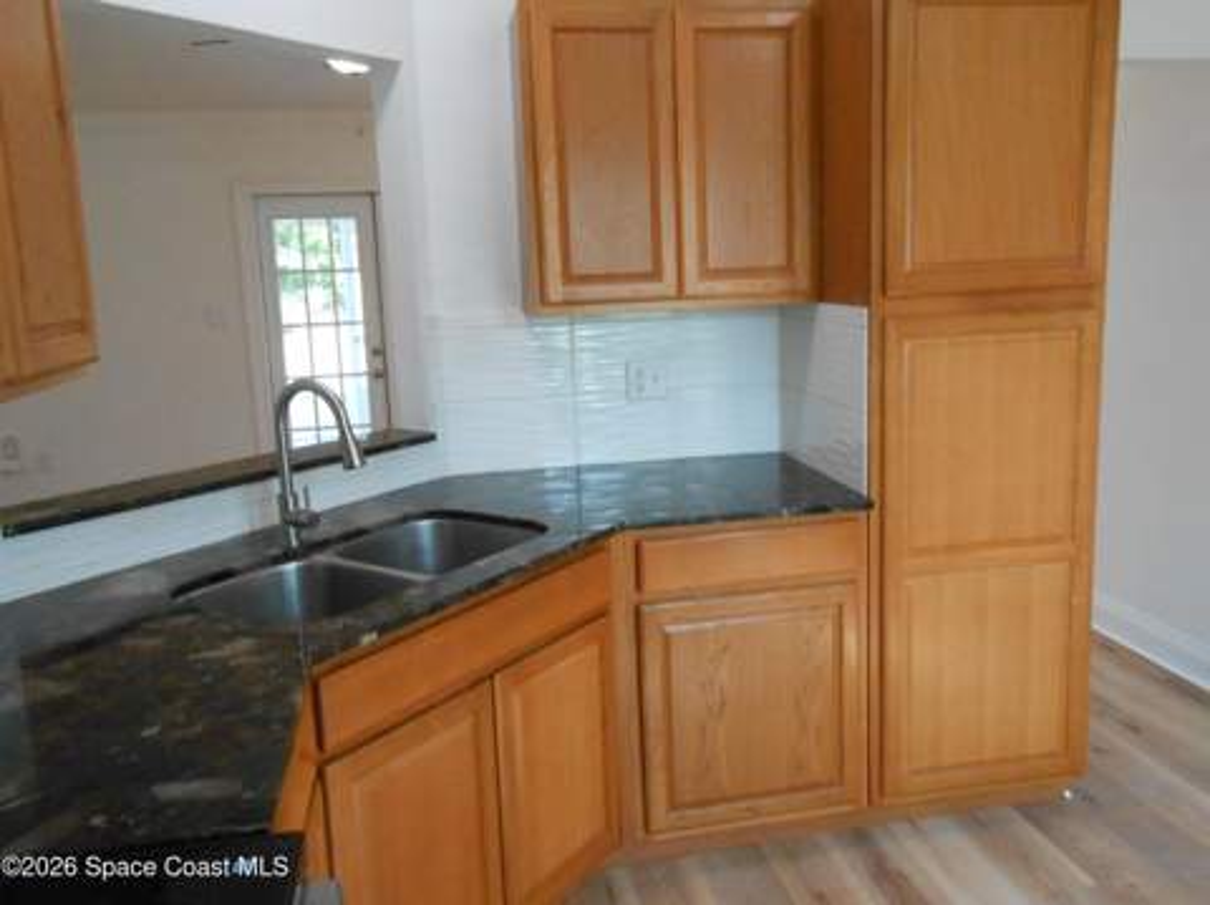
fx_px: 1048
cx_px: 605
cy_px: 452
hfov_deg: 60.0
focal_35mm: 30
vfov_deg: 46.7
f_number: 3.8
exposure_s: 1/125
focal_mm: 5.3
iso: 800
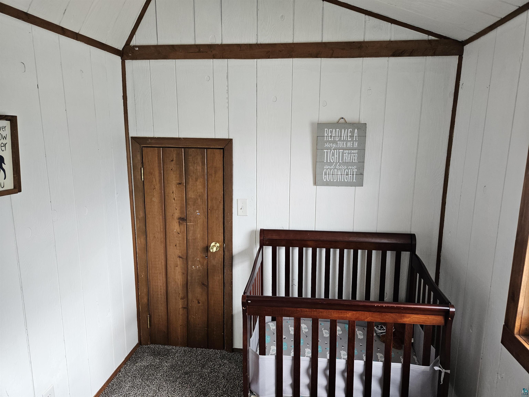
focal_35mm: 23
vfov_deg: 58.9
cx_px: 264
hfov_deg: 73.9
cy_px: 198
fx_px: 351
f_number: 1.8
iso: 400
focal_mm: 5.4
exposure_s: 1/240
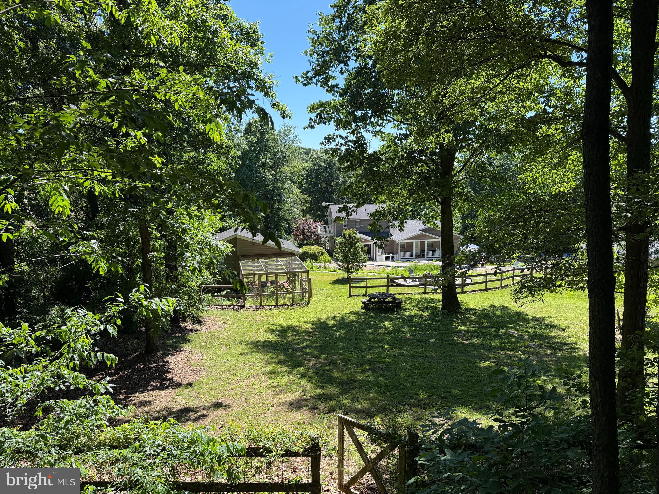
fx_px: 457
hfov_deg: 71.6
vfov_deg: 56.8
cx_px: 330
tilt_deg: -8.9
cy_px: 247
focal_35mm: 24
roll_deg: +1.3
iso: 100
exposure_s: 1/1553
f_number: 1.78
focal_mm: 6.76
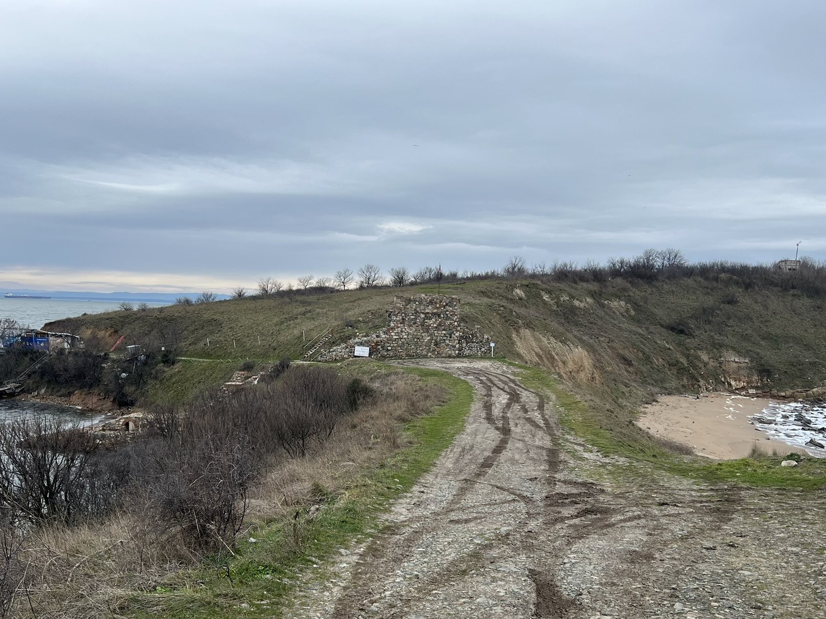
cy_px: 389
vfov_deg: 42.6
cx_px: 385
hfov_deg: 55.3
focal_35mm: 33
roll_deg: -1.7
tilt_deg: -6.9
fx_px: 787
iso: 50
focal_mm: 5.7
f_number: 1.5
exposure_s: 1/1511
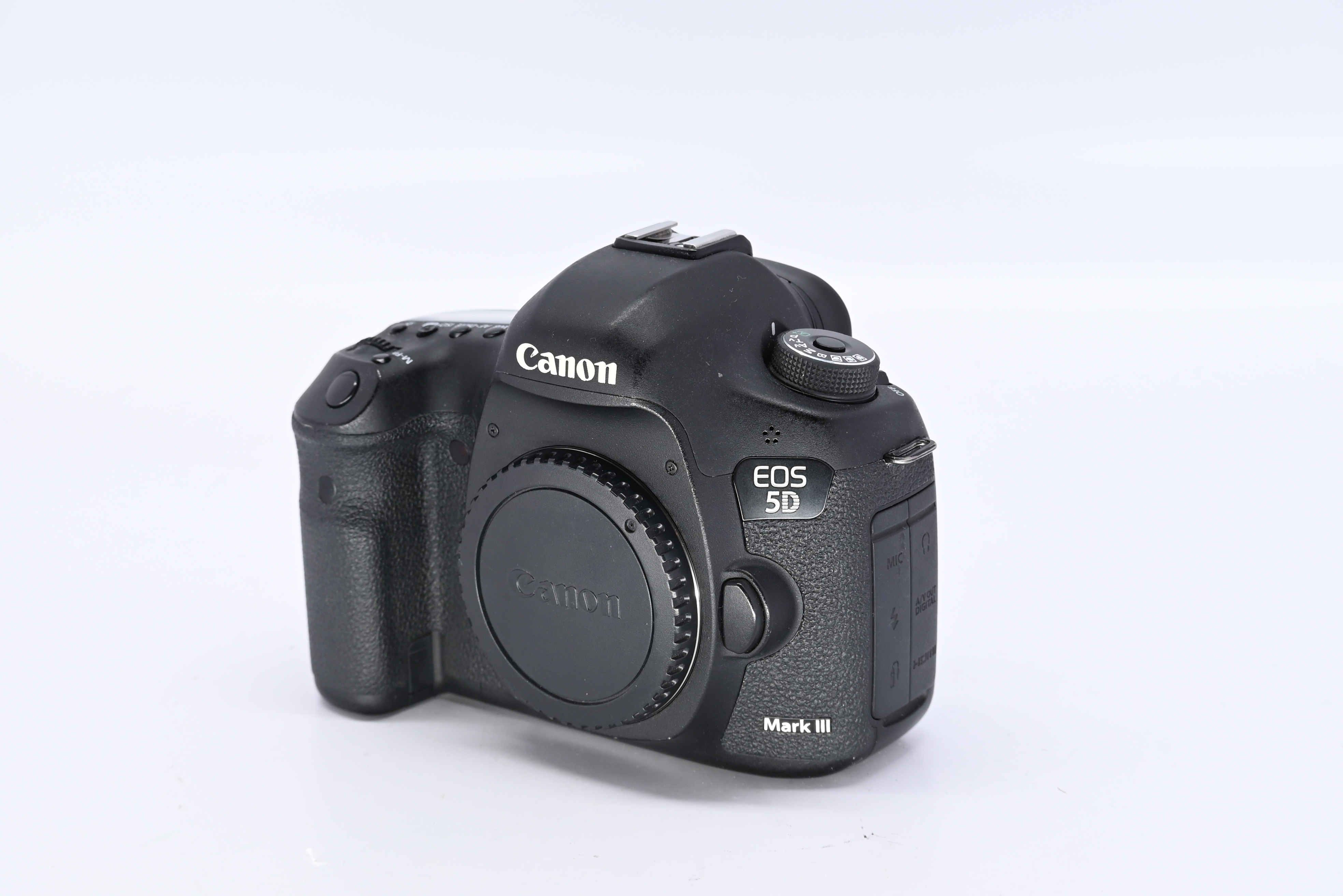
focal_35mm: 75
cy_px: 448
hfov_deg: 27.0
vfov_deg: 18.2
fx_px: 2798
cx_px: 672
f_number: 9
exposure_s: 1/125
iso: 500
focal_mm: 50
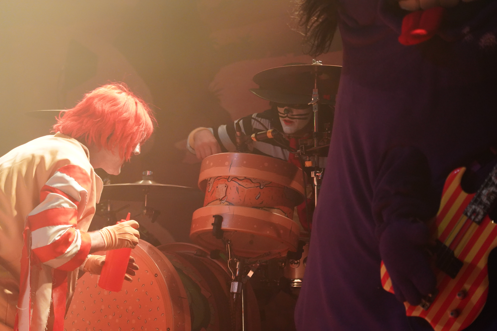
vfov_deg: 13.0
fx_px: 1449
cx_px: 248
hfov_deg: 19.5
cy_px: 166
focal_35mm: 105
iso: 8000
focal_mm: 105
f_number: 4
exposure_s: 1/160
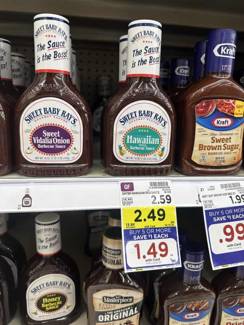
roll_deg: -0.4
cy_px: 162
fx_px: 226
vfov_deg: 71.6
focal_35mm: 24
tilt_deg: -12.4
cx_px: 122
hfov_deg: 56.8
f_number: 1.78
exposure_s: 1/105
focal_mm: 6.86
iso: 125
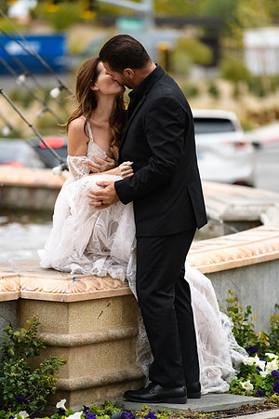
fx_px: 2325
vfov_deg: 10.3
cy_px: 210
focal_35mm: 200
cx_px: 140
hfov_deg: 6.9
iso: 250
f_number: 2.8
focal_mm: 200
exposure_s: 1/3200
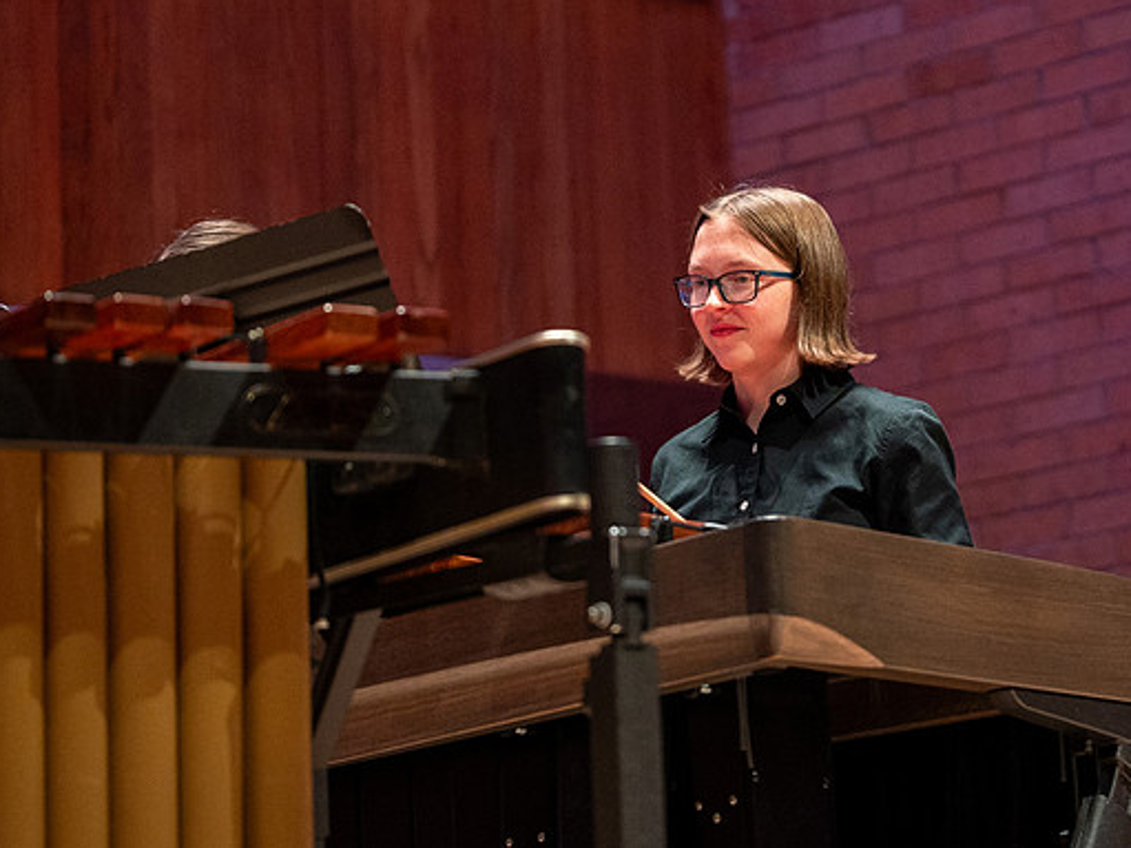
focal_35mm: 145
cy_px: 346
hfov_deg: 13.6
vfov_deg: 10.2
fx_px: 4736
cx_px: 835
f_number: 2.8
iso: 2000
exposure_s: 1/320
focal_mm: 70
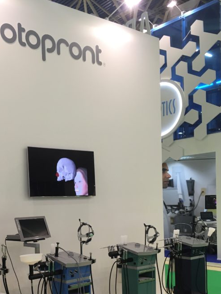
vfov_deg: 40.9
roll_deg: +2.5
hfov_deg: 31.7
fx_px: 383
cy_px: 220
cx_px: 58
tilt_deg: -3.6
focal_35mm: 45
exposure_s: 1/33
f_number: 2.2
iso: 40
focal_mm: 4.15
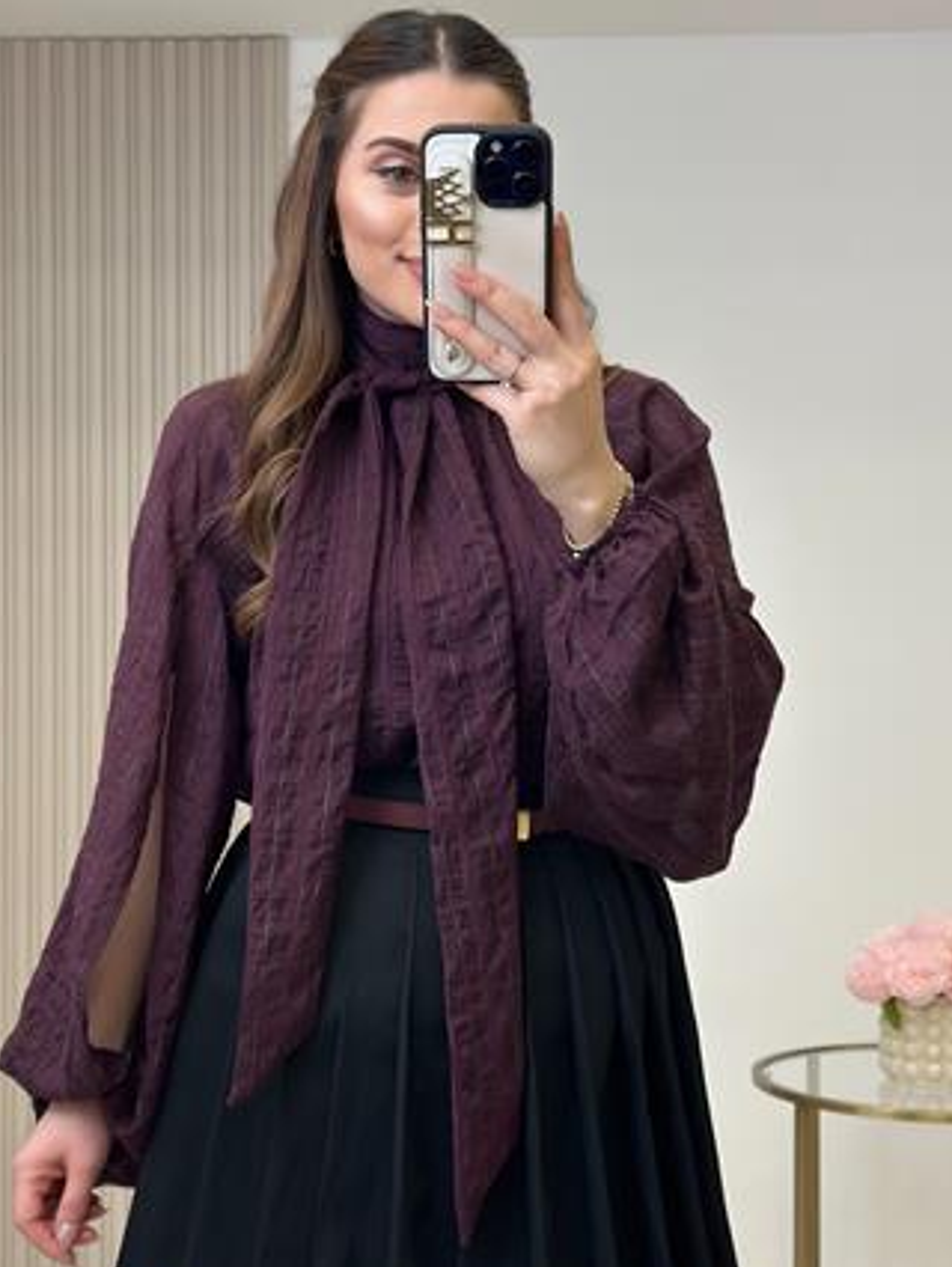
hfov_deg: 24.4
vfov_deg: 32.1
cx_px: 416
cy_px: 718
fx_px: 2198
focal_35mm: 60
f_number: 1.78
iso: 80
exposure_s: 1/246
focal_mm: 6.86
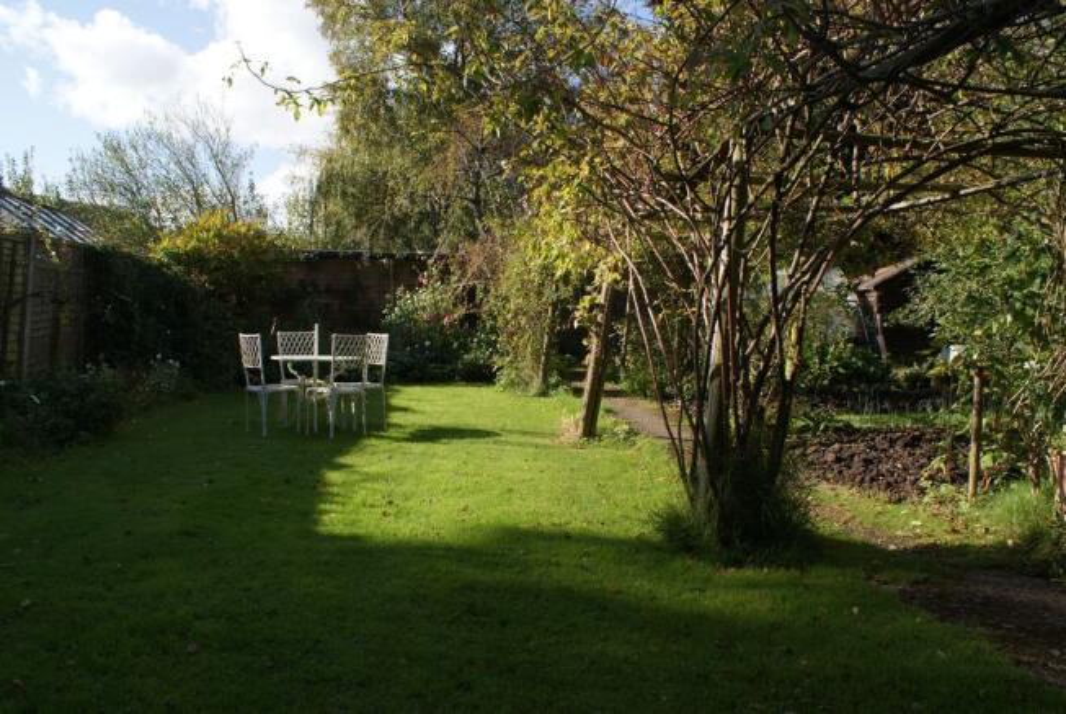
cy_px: 357
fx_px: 800
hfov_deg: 67.3
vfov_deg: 48.0
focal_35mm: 27
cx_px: 533
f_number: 10
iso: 100
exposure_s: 1/100
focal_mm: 18
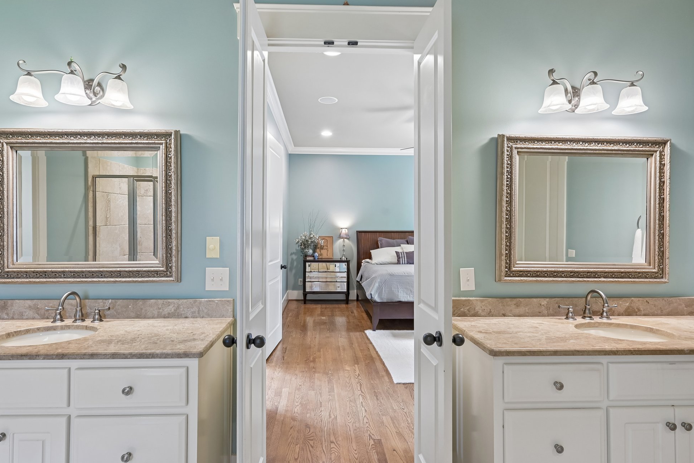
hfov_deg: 90.0
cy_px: 232
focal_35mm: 18
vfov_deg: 67.4
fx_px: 347
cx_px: 332
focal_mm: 17
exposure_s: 1/13
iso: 400
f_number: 8
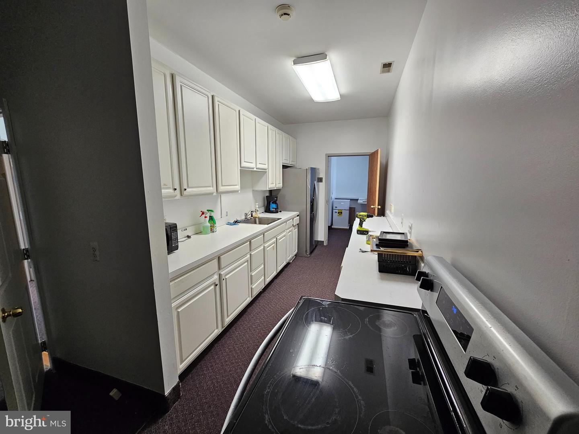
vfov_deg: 89.9
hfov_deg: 106.2
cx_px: 290
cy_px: 217
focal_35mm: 13
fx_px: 217
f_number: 2.2
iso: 160
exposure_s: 1/60
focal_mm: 2.2
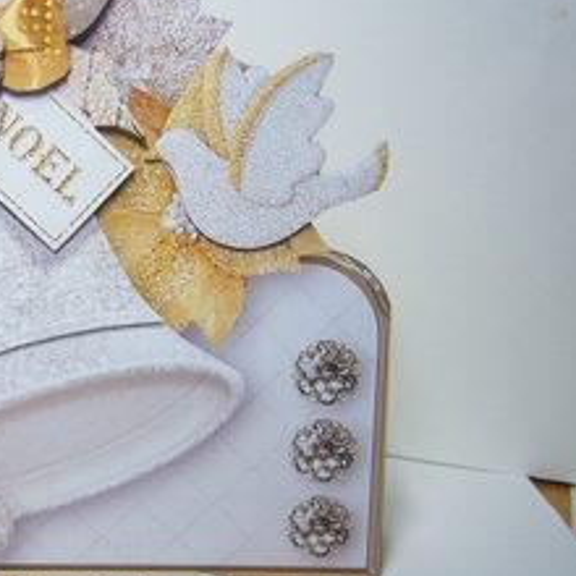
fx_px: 1224
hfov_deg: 25.7
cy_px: 339
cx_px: 71
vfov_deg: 26.4
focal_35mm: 65
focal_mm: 7.5
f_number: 2.8
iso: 160
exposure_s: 1/60
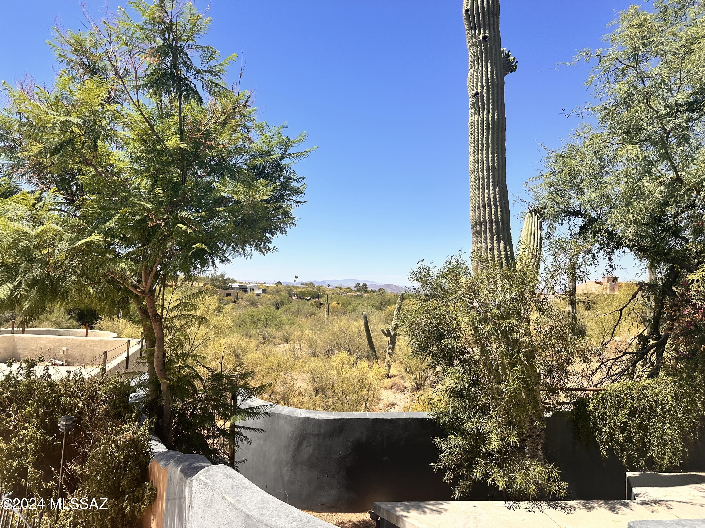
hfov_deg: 71.6
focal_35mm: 24
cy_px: 264
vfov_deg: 56.8
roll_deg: -3.0
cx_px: 352
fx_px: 489
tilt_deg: +2.3
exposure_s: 1/4348
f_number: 1.78
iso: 80
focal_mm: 6.86
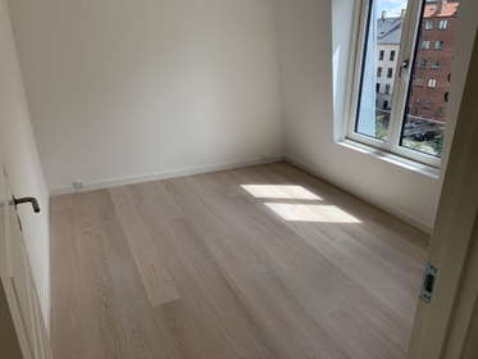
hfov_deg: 67.3
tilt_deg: -21.3
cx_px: 239
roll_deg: +0.4
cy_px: 180
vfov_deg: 53.1
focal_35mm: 26
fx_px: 359
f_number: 1.8
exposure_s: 1/490
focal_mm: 4.25
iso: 25
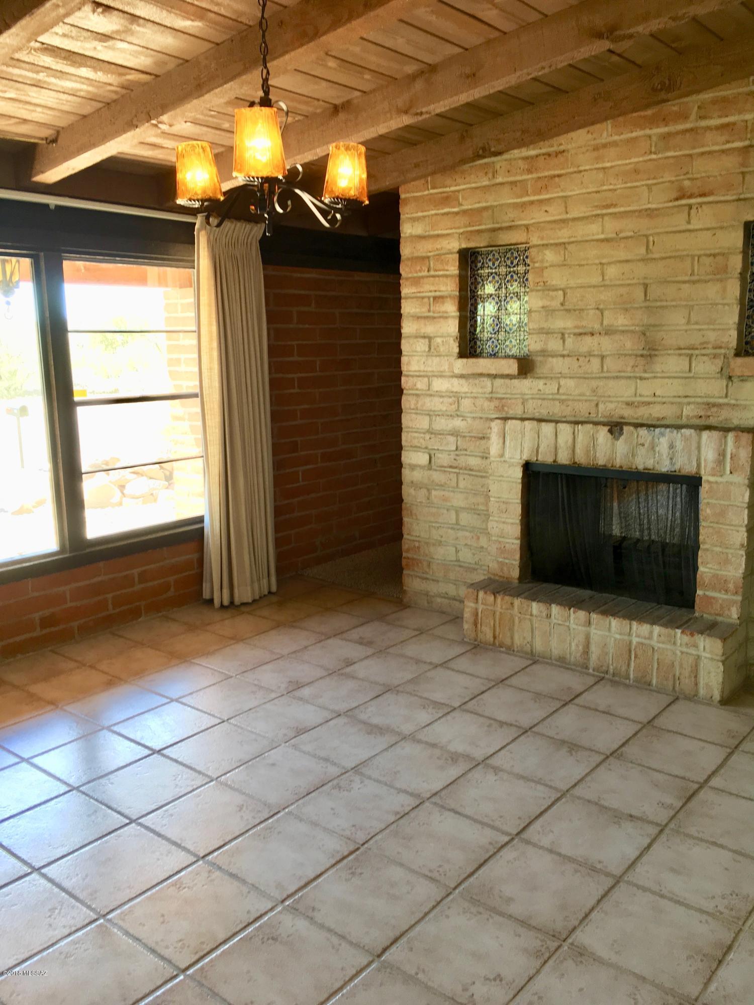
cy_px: 502
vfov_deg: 61.7
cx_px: 377
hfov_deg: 48.2
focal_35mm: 29
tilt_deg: -10.7
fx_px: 842
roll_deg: +0.7
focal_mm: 4.15
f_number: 2.2
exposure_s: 1/30
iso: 32
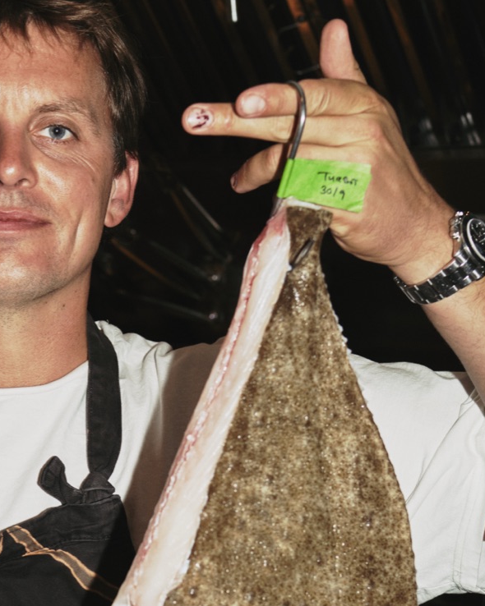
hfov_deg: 16.9
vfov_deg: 21.4
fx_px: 1598
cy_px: 388
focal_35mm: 89
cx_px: -4
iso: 200
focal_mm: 35
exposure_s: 1/200
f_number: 4.5
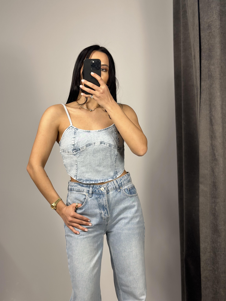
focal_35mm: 48
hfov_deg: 30.3
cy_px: 150
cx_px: 113
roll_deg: +2.9
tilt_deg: -25.8
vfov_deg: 39.7
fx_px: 418
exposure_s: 1/100
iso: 100
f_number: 1.78
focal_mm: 6.86
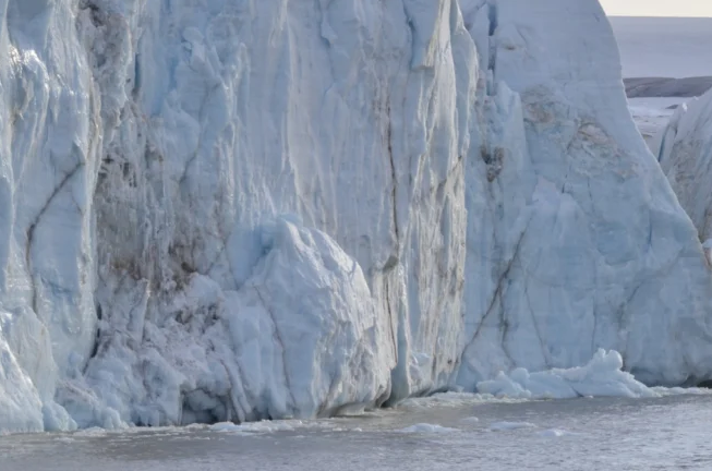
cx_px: 534
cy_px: 186
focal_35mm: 353
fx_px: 6965
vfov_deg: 3.9
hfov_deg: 5.8
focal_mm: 150
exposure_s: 1/1600
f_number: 9
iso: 500
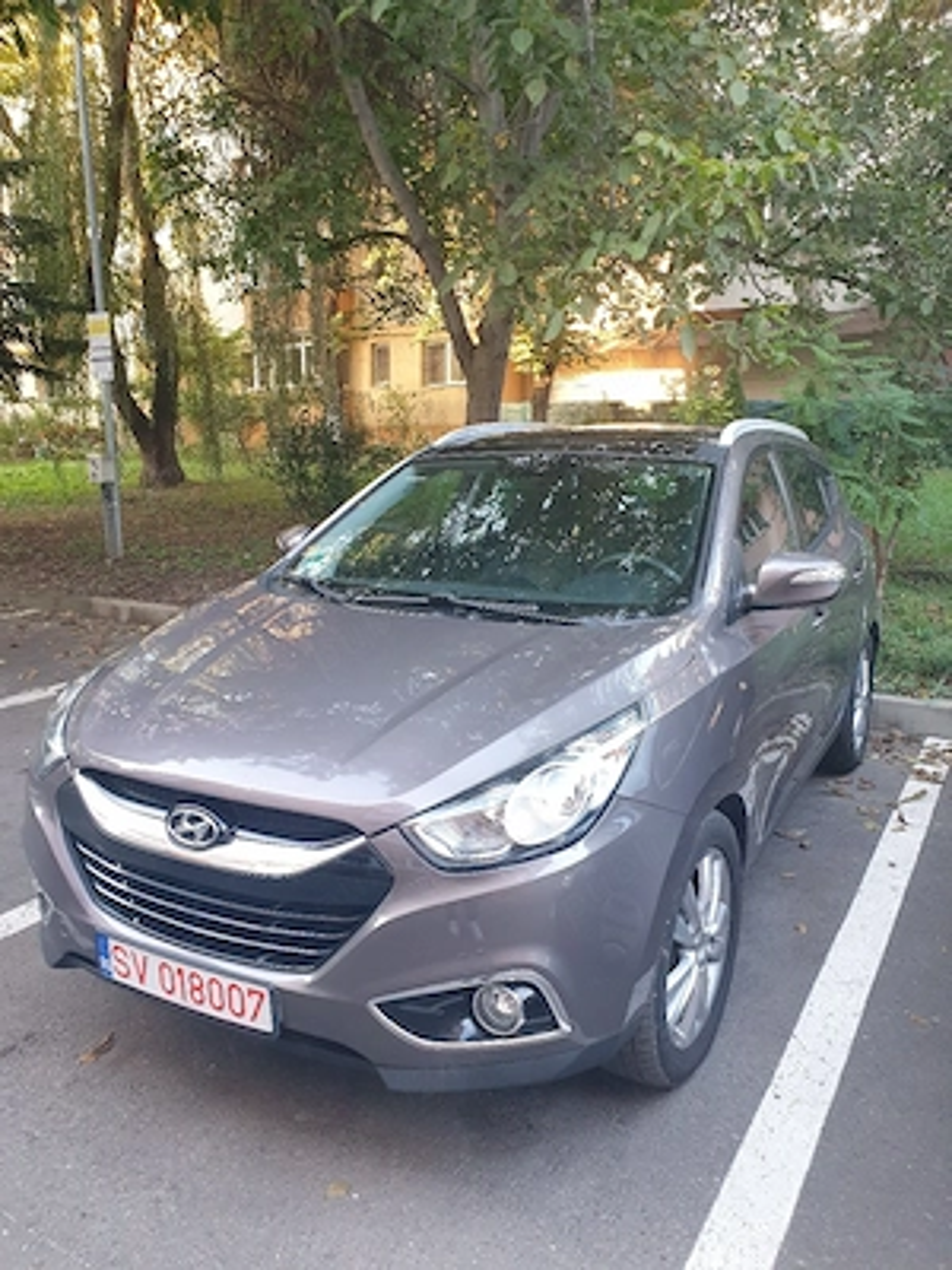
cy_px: 635
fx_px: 953
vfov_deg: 67.3
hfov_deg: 53.1
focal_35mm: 26
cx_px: 476
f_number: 2.4
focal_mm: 4.3
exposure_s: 1/50
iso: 200
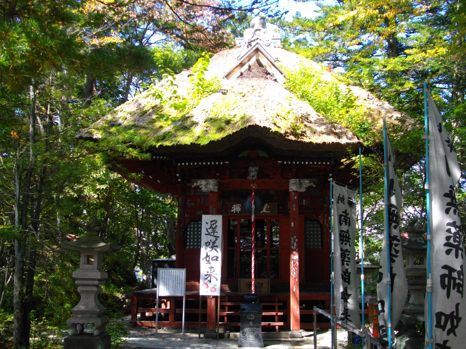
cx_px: 233
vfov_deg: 36.0
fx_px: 538
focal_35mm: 40
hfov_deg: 46.8
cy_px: 174
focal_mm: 7.1
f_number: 3.2
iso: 100
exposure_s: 1/125
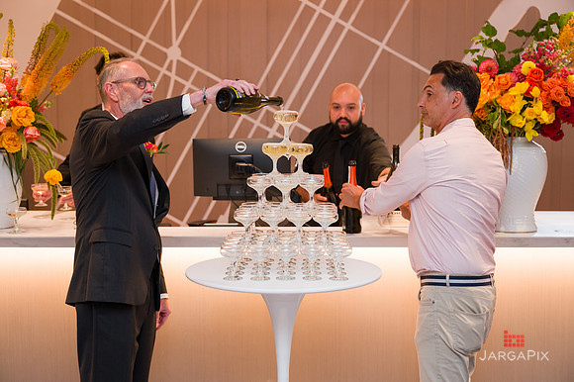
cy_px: 191
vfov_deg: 29.1
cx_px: 287
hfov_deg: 42.6
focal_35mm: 46
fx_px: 737
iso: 800
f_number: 3.2
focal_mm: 45
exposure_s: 1/160
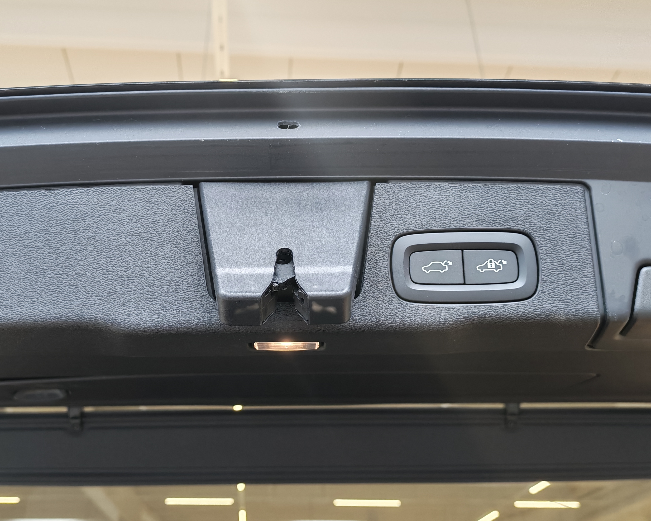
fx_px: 674
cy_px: 259
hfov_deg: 51.5
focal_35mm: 35
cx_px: 303
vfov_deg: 42.2
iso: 648
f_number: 1.9
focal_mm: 6.12
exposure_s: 1/100
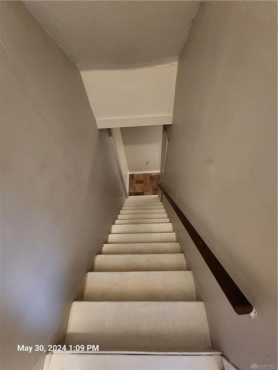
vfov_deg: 106.2
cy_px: 185
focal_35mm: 13
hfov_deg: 89.9
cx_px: 139
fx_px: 139
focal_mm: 2.2
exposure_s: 1/24
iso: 800
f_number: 2.2
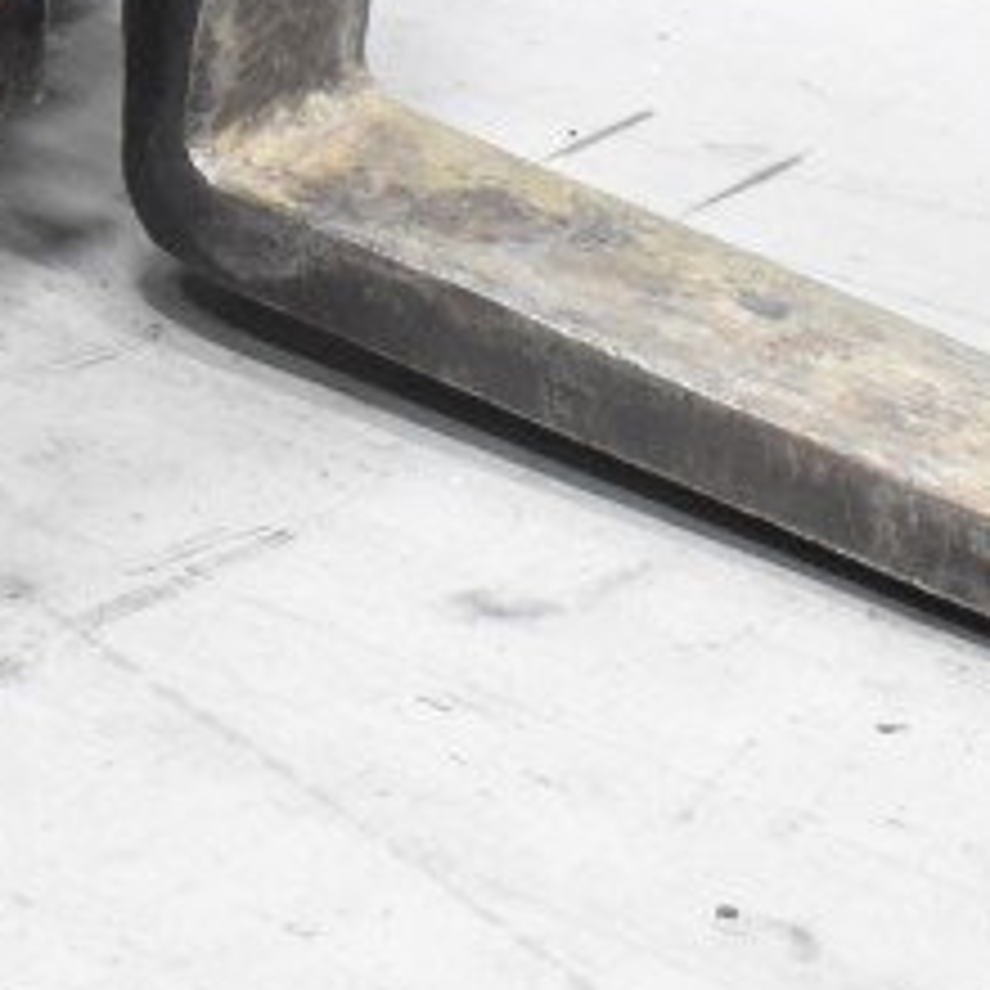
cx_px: -572
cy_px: -495
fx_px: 6061
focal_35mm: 187
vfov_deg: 9.1
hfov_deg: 9.1
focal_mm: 27
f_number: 4.5
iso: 1600
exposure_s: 1/25
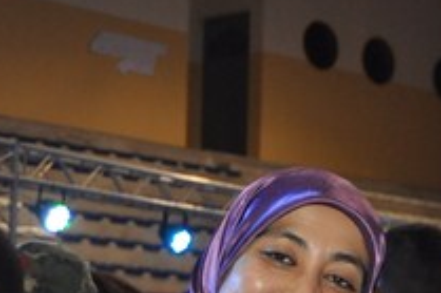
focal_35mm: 143
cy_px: 321
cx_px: 542
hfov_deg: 13.9
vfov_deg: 9.5
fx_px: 1745
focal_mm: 31
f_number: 4.2
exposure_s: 1/60
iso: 800
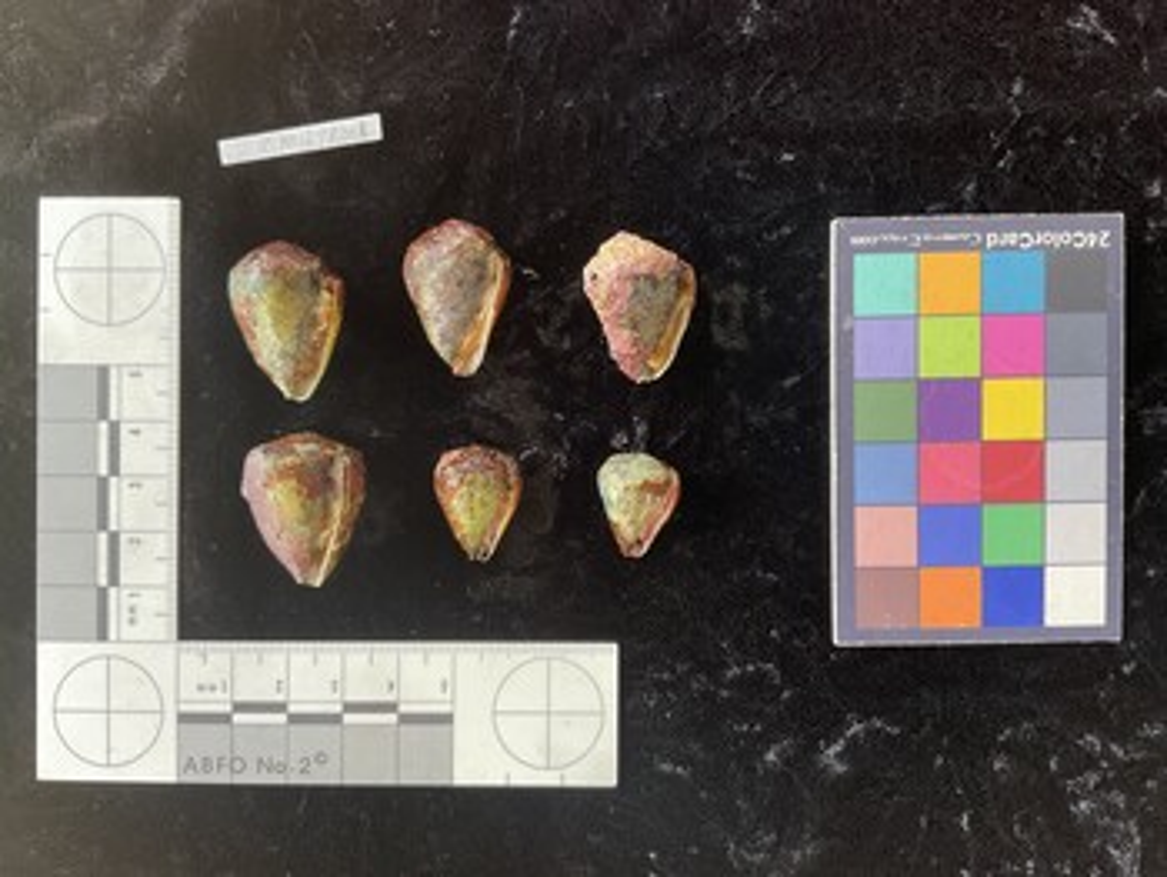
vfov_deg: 48.3
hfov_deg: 61.6
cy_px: 438
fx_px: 978
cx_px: 584
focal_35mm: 29
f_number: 1.8
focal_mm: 3
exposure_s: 1/60
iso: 50
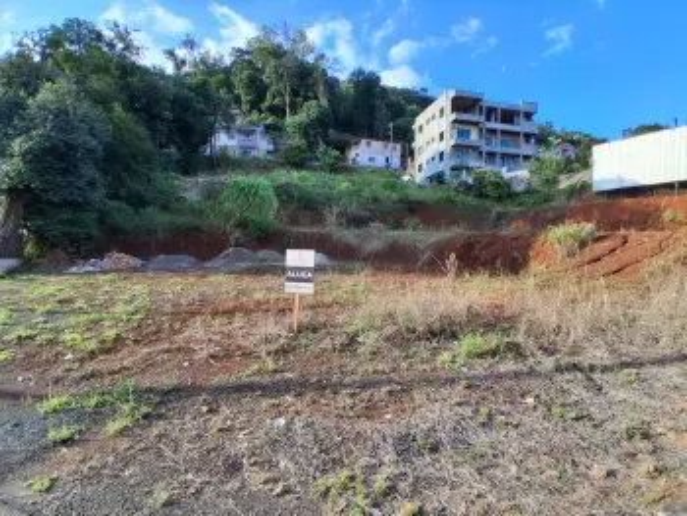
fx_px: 338
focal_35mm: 17
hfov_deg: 91.0
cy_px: 258
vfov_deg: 74.8
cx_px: 344
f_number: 2.2
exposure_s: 1/487
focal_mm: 1.4
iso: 50
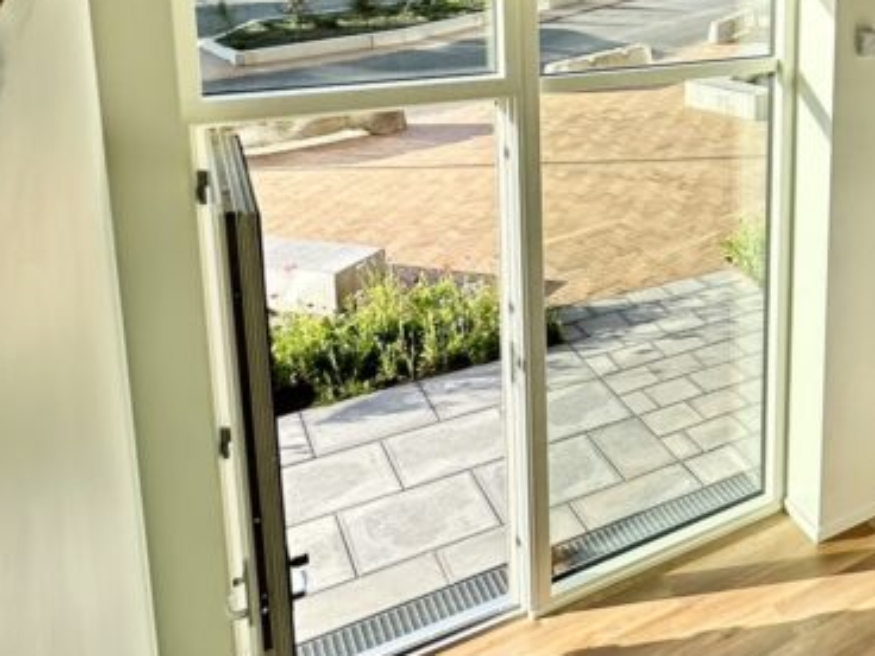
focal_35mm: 39
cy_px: 59
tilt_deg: -10.6
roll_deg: -4.1
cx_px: 1006
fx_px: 986
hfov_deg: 38.0
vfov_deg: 34.6
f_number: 2.2
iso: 40
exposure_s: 1/432
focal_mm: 2.22
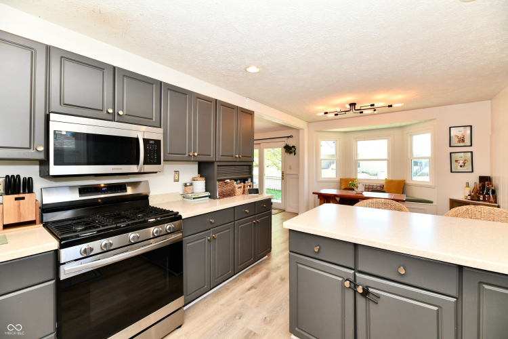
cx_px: 254
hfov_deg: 104.3
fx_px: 198
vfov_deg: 81.2
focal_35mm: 14
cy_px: 170
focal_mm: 14
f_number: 6.3
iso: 640
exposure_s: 1/60
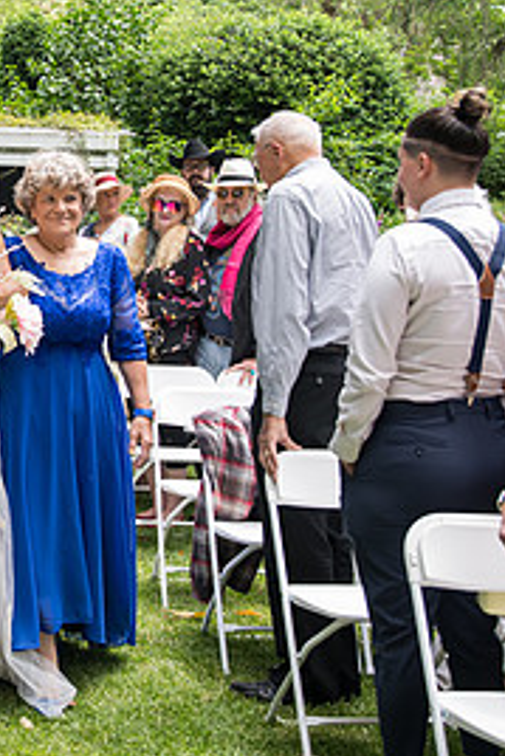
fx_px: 1408
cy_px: 238
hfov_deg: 19.2
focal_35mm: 67
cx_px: -93
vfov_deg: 29.8
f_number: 3.5
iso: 640
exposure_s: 1/400
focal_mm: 31
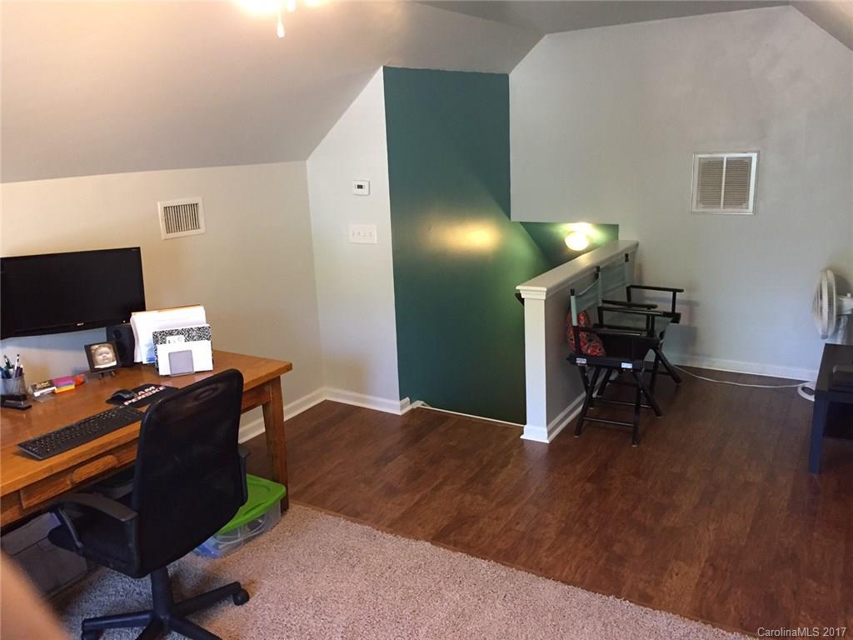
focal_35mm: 29
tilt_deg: -13.3
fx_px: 715
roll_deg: +3.0
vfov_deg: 48.2
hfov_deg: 61.7
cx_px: 426
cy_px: 320
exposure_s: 1/30
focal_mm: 4.15
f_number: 2.2
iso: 200
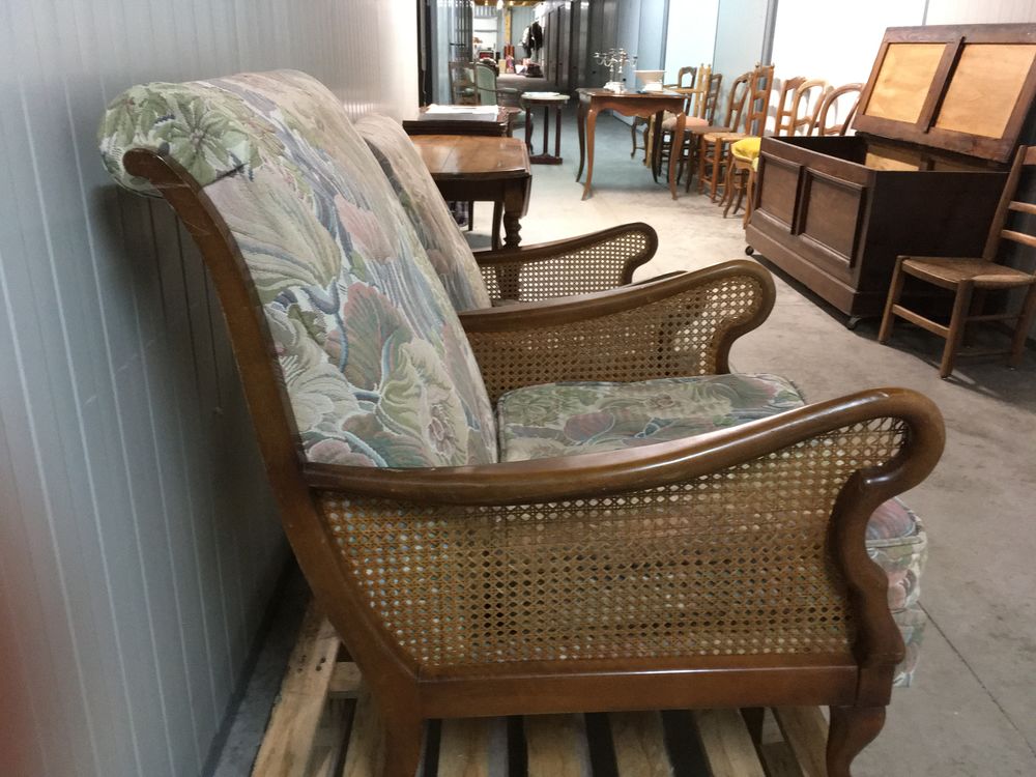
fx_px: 868
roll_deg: -1.4
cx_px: 518
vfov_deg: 48.2
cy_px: 388
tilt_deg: -21.5
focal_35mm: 29
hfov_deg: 61.7
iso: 320
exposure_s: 1/17
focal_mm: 4.15
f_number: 2.2
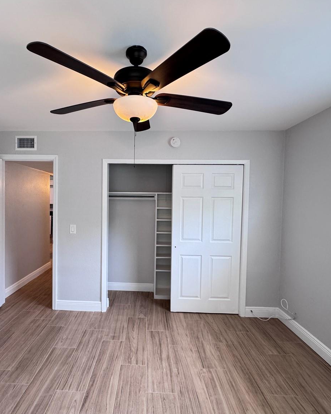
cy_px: 208
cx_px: 137
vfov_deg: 83.3
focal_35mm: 19
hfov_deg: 70.3
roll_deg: -0.8
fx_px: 233
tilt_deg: -1.5
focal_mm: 2.22
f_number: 2.2
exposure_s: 1/60
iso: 250
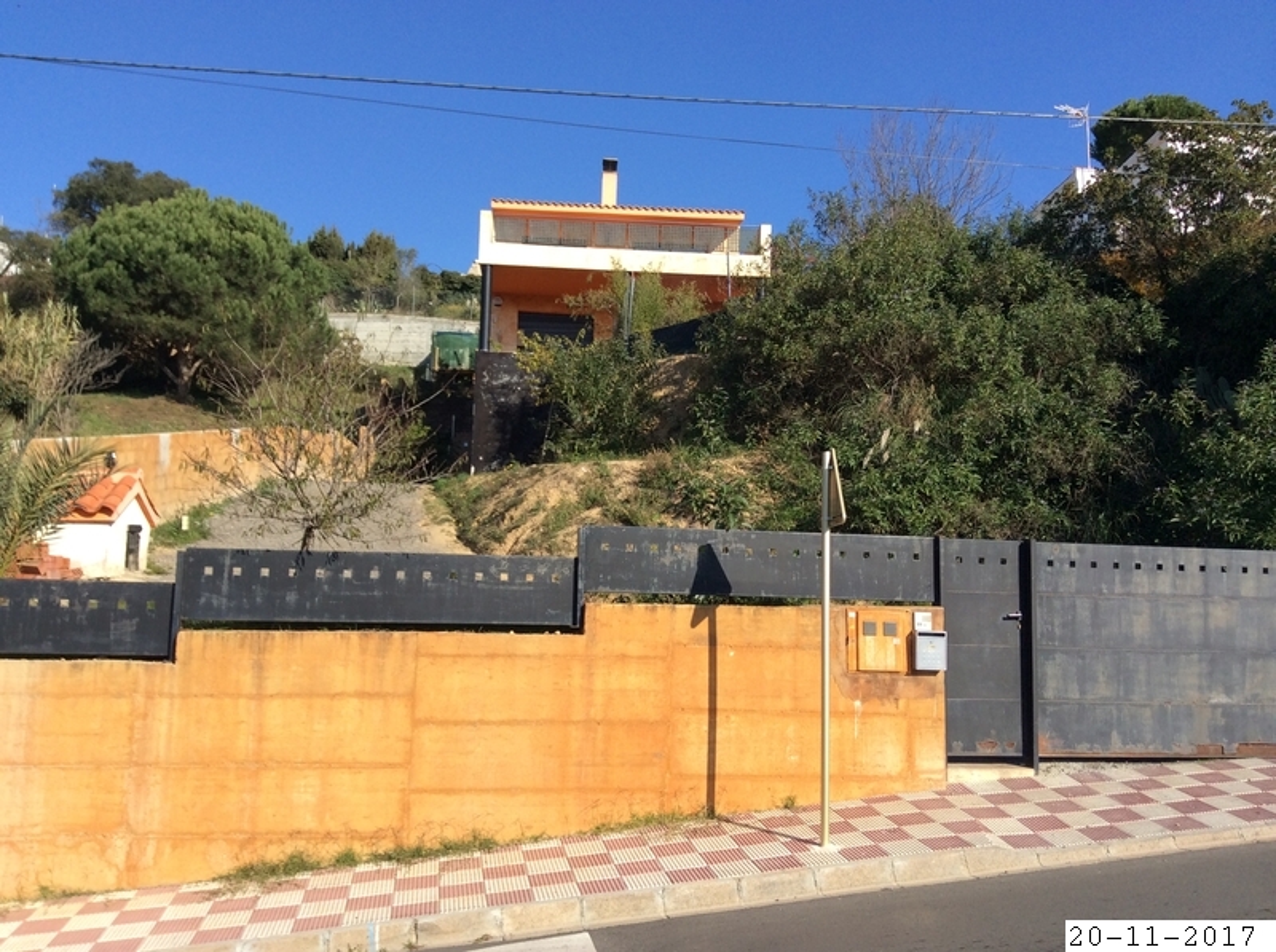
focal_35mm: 33
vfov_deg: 42.8
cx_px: 638
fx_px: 1214
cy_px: 476
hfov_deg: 55.4
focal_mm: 3.3
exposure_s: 1/1167
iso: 32
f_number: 2.4
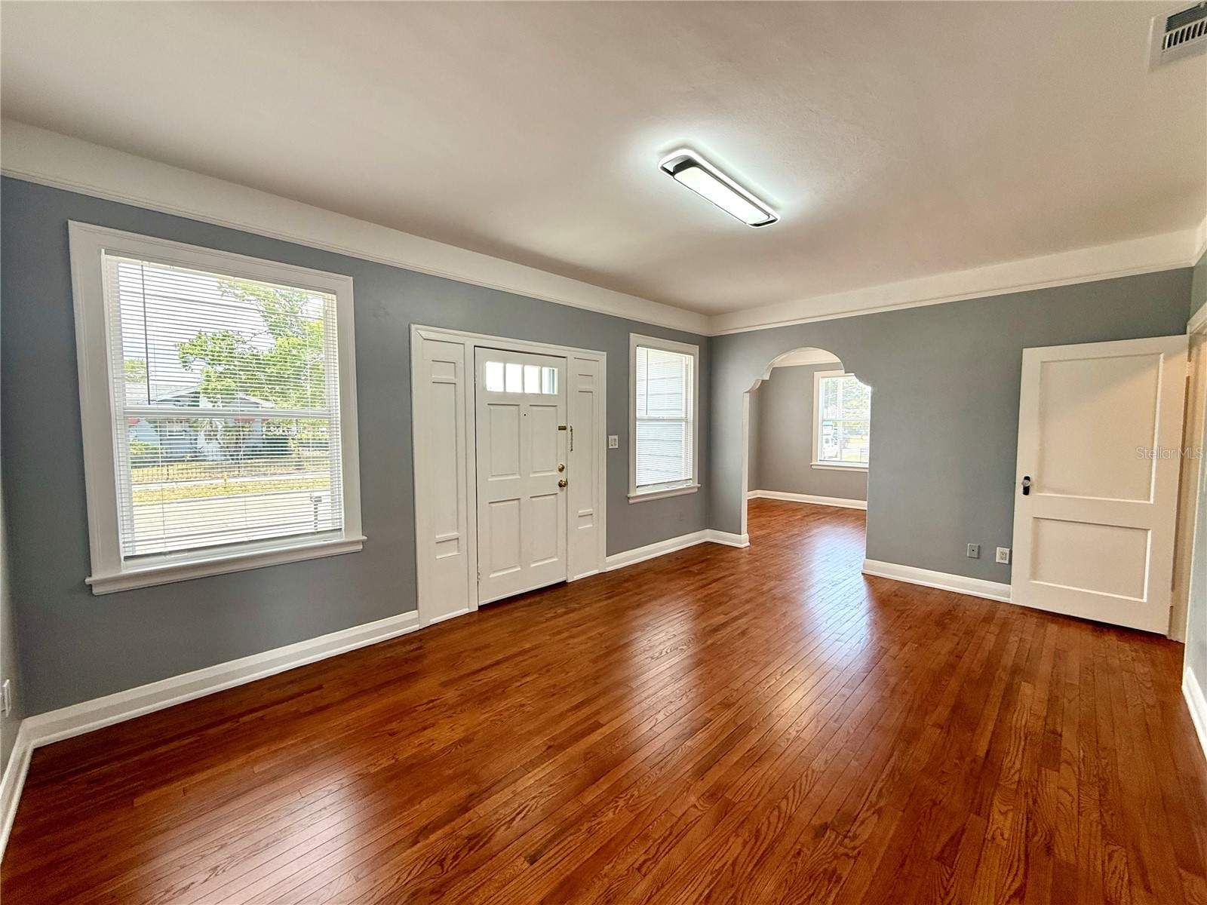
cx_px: 604
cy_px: 452
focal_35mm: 14
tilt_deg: -1.6
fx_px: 488
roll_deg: -0.2
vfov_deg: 85.7
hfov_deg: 102.1
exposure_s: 1/120
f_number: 2.2
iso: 125
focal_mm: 2.22
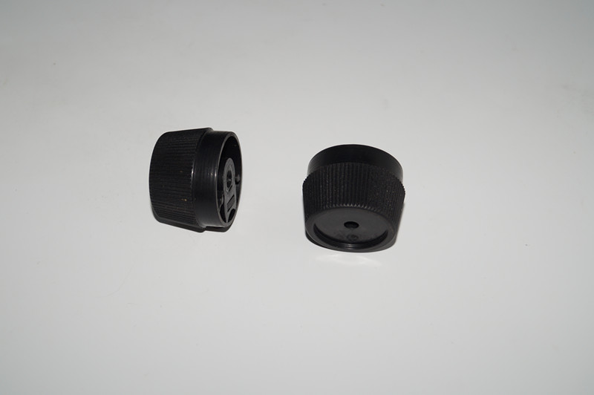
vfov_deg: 25.7
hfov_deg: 37.9
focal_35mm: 52
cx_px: 297
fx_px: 866
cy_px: 198
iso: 160
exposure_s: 1/60
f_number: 5
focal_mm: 35
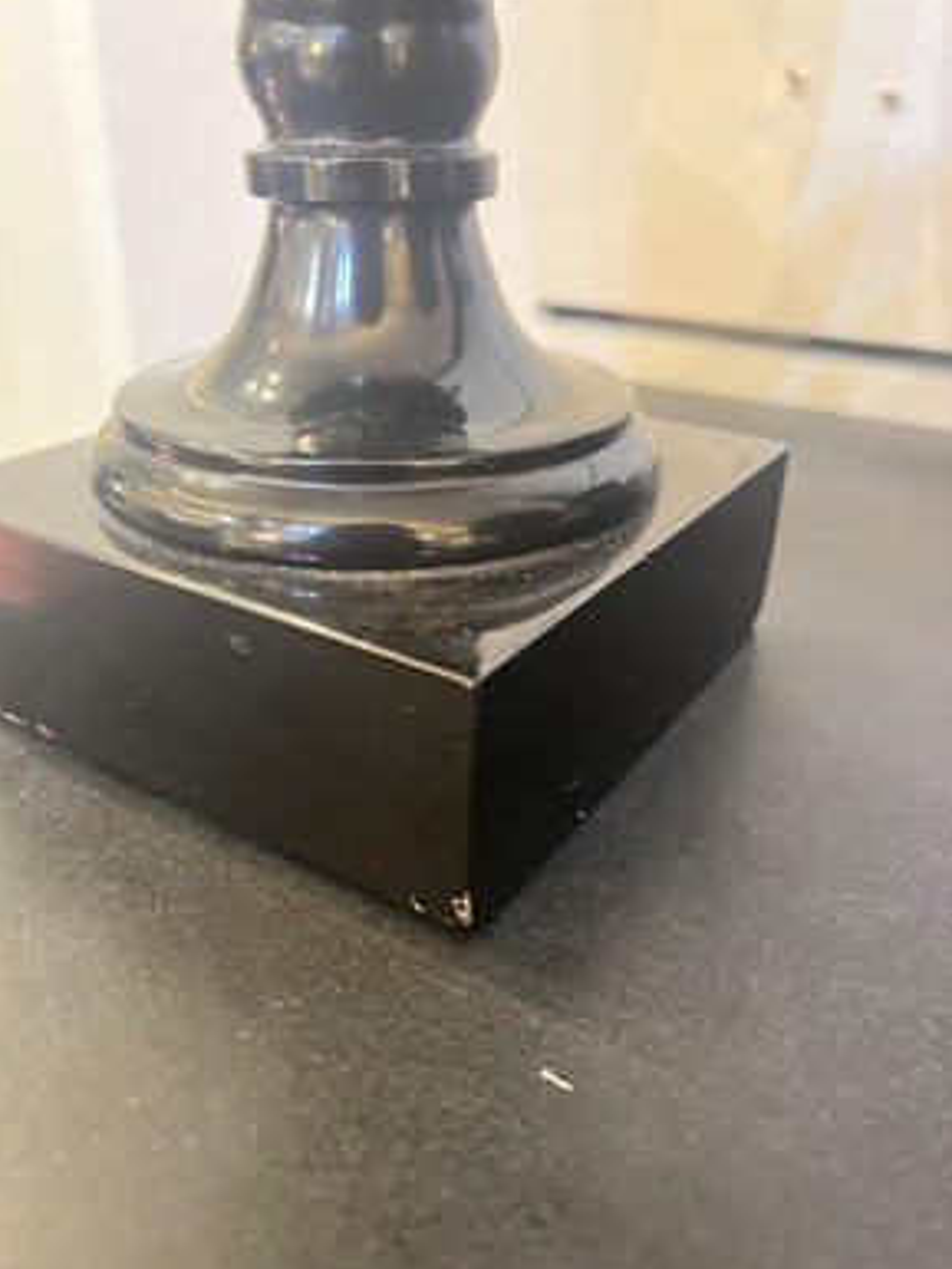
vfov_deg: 65.3
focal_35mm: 27
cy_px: 649
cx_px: 461
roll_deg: -0.3
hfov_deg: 51.4
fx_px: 990
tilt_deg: -28.2
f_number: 1.6
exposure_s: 1/25
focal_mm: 5.1
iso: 640
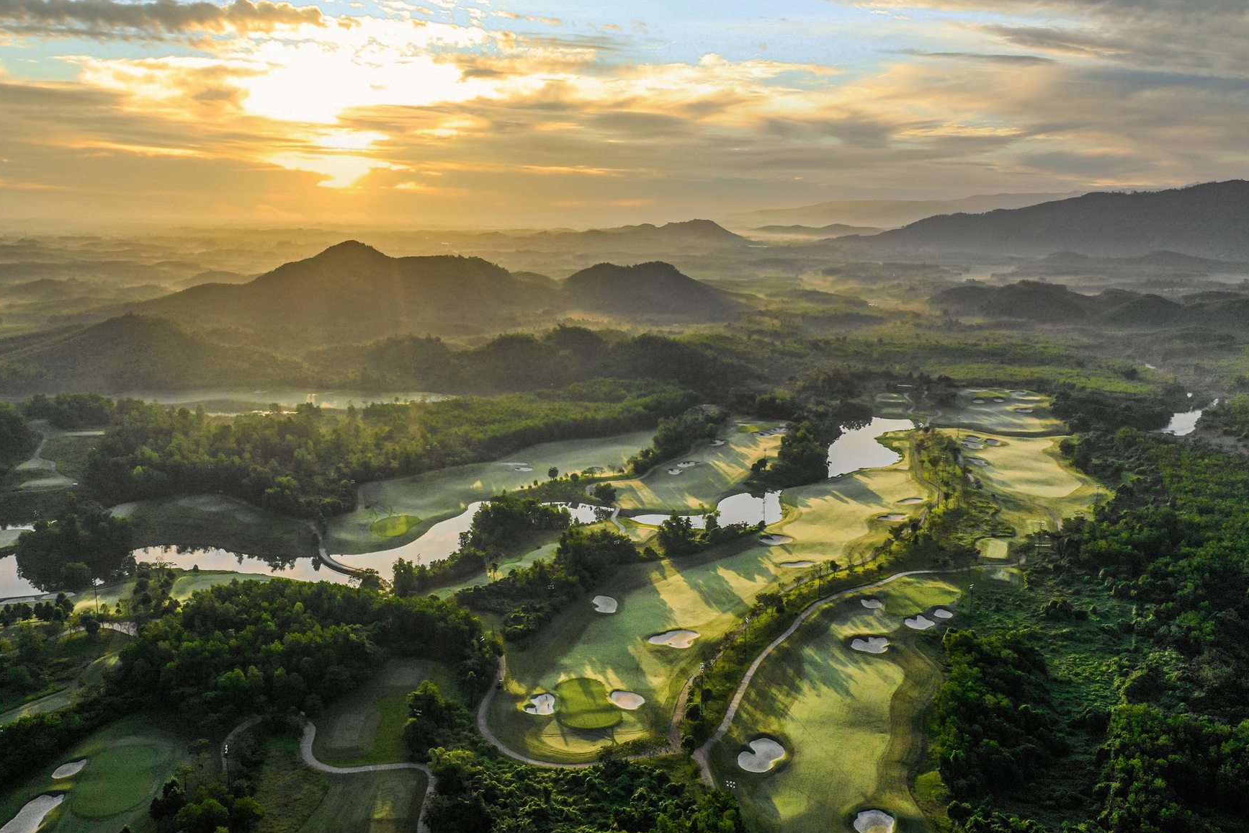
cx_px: 607
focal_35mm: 31
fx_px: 1075
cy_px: 449
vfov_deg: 42.3
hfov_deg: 60.3
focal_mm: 10.26
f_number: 6.3
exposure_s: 1/800
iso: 100
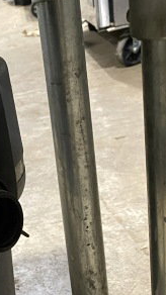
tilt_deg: -22.1
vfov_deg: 25.9
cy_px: 270
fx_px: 619
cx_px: -142
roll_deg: +14.8
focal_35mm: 79
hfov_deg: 13.5
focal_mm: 4.25
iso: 500
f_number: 1.8
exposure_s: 1/40
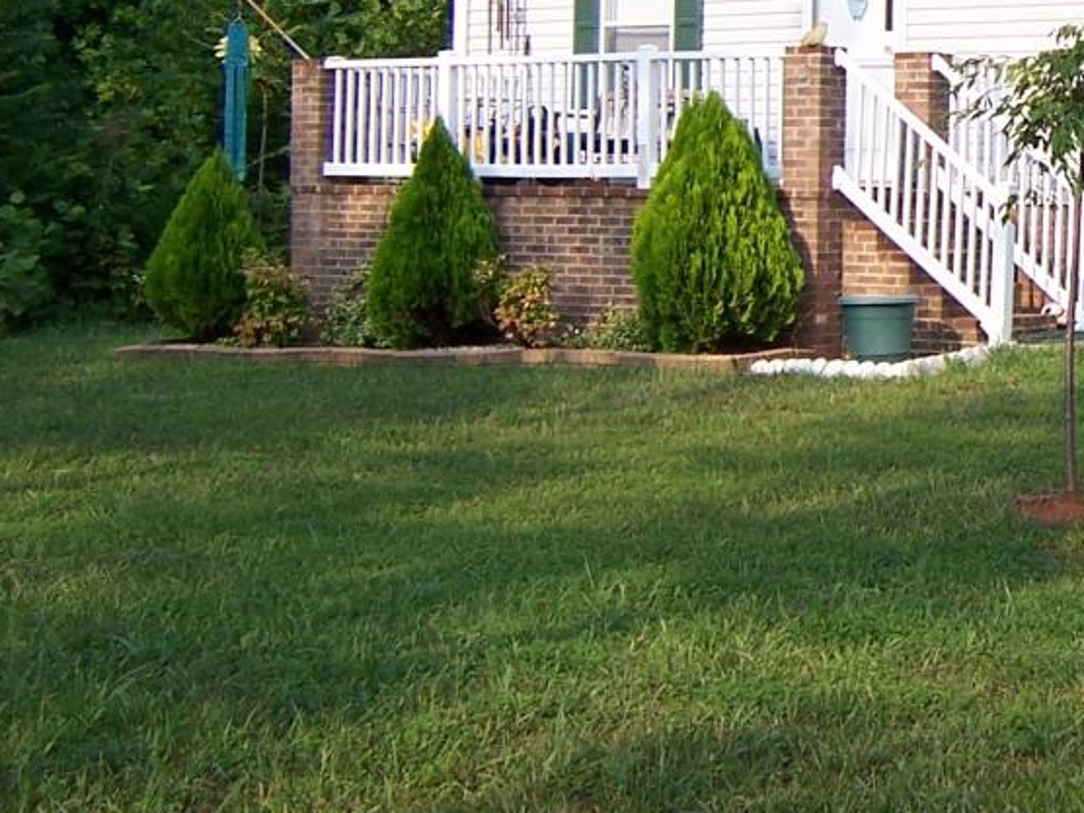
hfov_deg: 23.8
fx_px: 2380
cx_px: 1238
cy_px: 70
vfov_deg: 19.0
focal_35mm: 76
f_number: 3.4
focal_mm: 5.5
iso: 80
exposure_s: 1/500
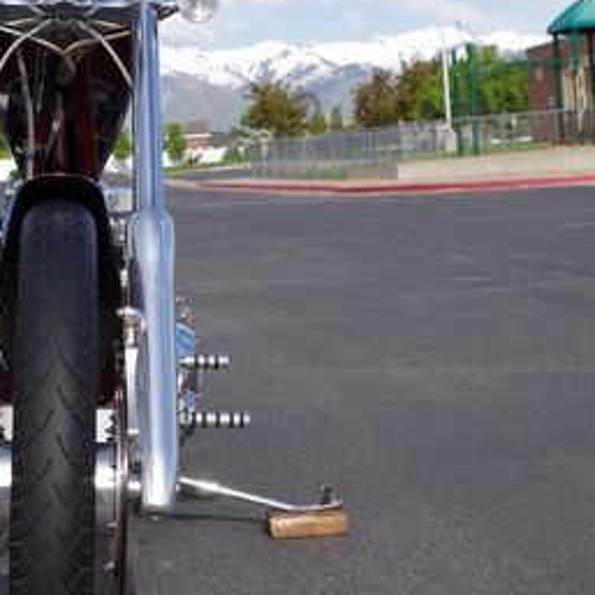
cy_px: 311
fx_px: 1400
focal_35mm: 72
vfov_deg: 24.0
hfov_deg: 23.3
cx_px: 46
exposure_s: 1/250
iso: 100
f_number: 6.3
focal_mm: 23.13
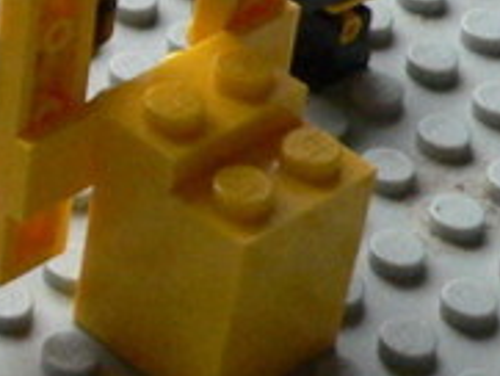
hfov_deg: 9.8
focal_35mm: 179
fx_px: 2587
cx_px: -657
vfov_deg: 8.3
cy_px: 192
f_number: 4
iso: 400
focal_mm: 6
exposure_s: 1/160
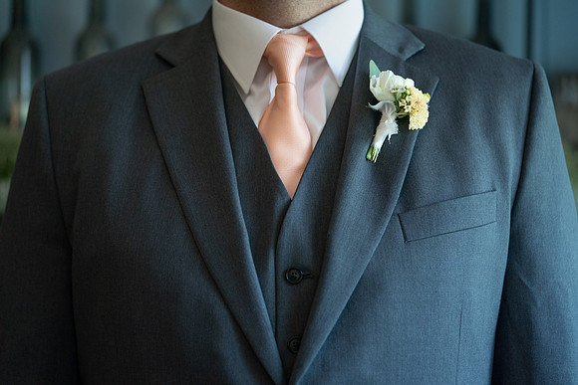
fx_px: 1445
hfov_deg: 22.6
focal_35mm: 90
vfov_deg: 15.2
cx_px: 289
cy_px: 192
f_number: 2.8
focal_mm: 90
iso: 400
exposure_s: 1/200
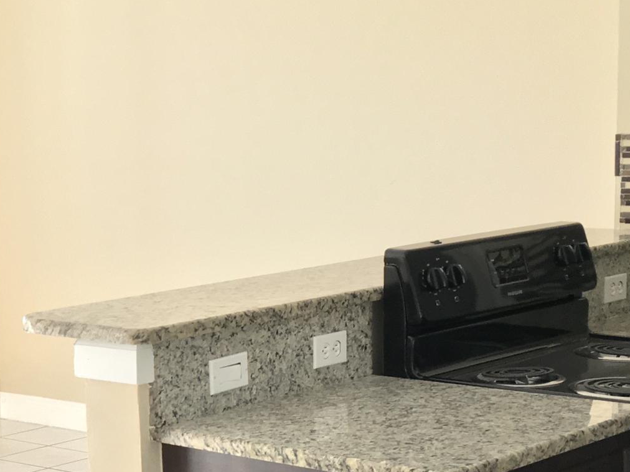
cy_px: 337
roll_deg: +2.5
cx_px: -41
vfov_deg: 17.1
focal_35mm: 86
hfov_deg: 21.7
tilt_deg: -7.5
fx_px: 1565
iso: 40
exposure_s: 1/120
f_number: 2.2
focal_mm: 4.15
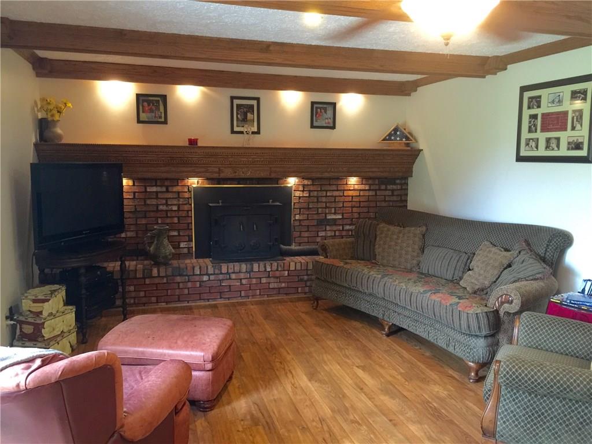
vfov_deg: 48.2
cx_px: 296
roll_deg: -1.5
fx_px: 496
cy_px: 222
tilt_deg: -6.9
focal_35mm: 29
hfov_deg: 61.7
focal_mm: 4.15
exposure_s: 1/15
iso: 125
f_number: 2.2
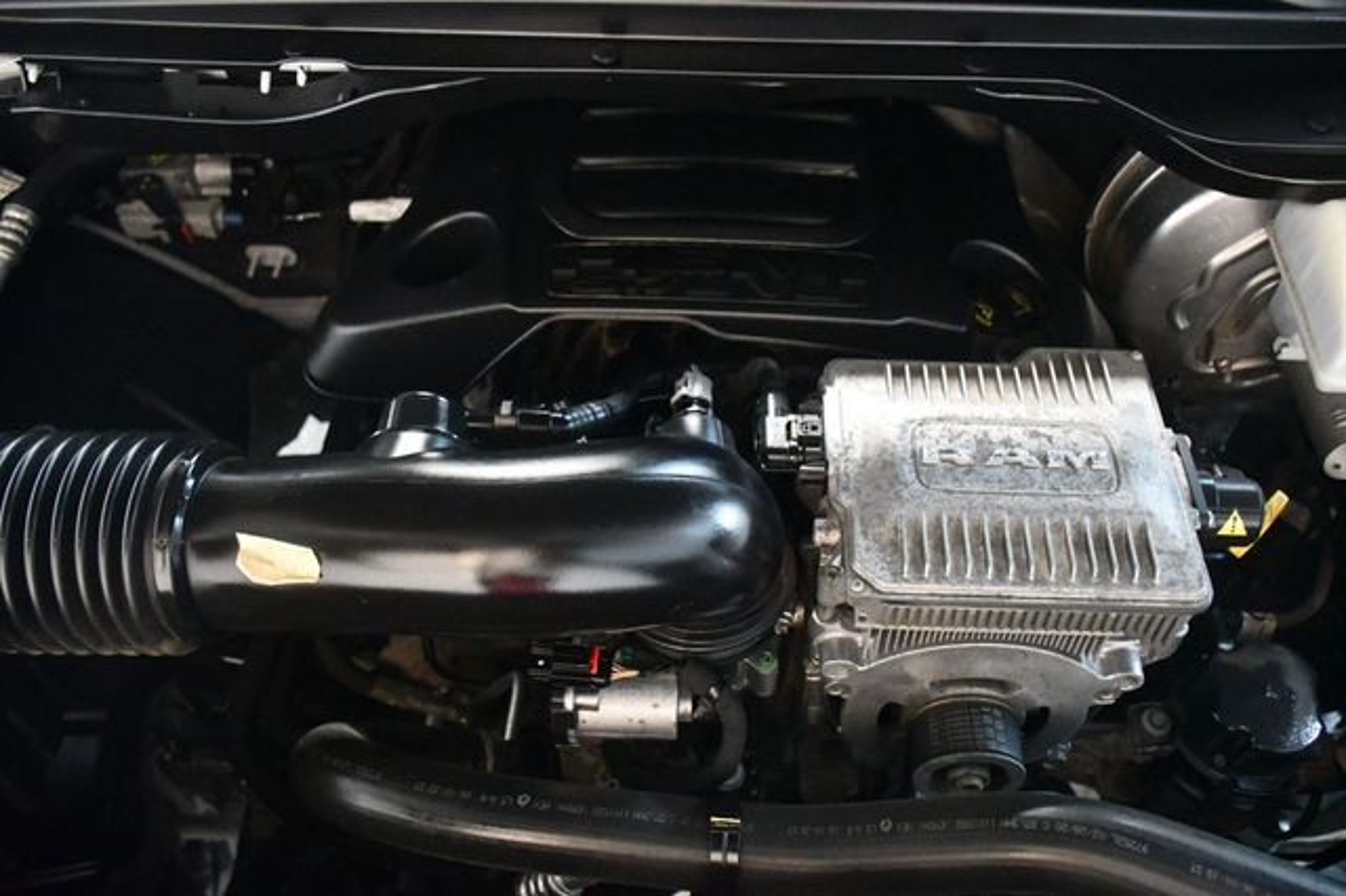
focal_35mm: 30
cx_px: 673
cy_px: 448
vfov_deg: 43.6
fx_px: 1121
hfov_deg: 62.0
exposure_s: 1/60
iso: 12800
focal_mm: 20
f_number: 3.5
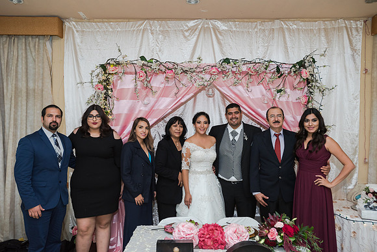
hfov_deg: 61.9
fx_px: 314
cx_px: 188
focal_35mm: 30
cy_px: 126
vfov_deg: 43.6
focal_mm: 30
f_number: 3.5
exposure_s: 1/100
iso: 1600
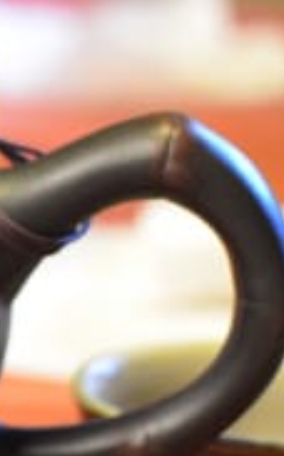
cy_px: 368
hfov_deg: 6.6
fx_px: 2319
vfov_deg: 11.2
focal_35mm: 187
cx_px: -468
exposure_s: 1/25
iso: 1600
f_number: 3.5
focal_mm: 35
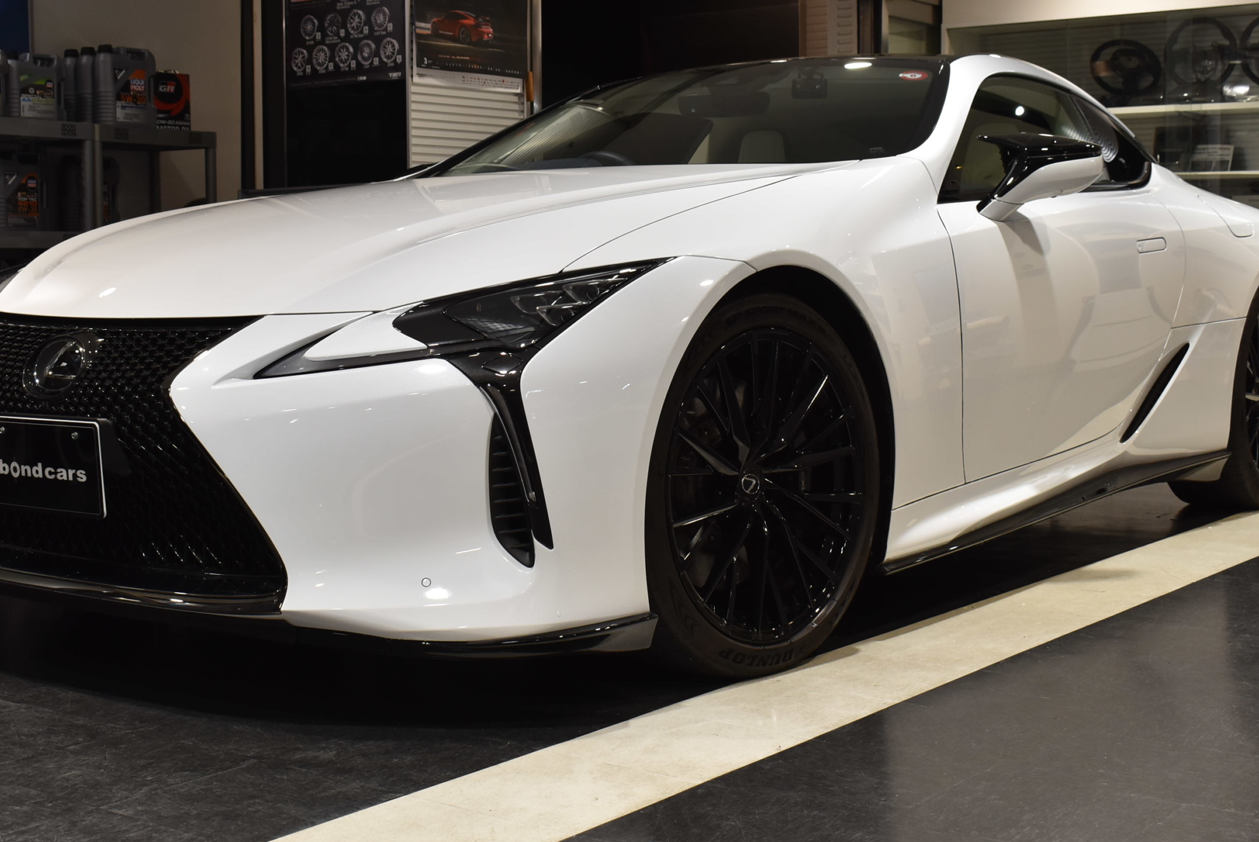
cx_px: 597
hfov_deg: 38.4
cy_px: 370
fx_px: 1806
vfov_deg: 26.2
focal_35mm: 52
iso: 500
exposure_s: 1/50
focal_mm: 29
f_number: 8
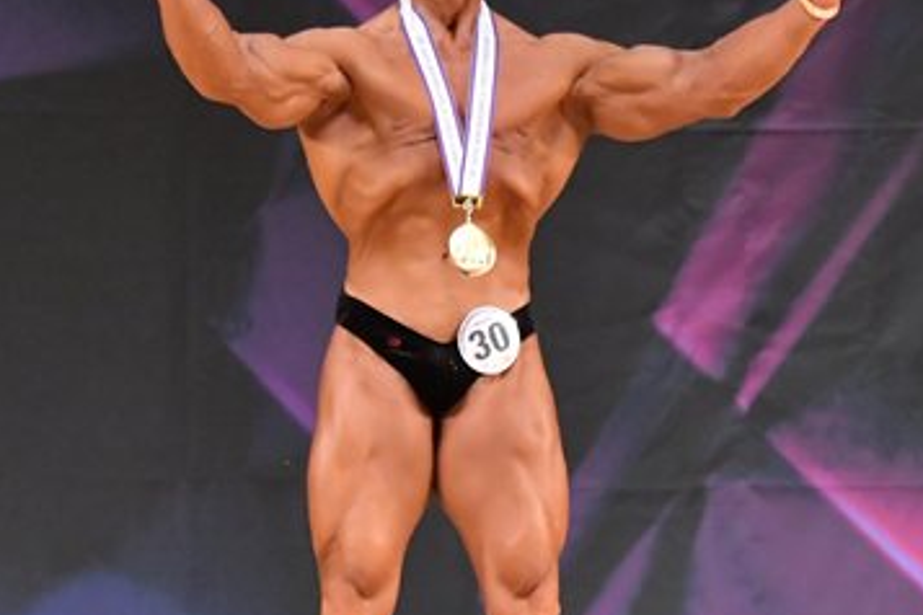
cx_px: 568
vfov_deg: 2.2
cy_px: 287
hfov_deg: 3.3
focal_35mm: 619
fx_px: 15869
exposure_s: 1/400
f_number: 5.6
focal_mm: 190
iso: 8000
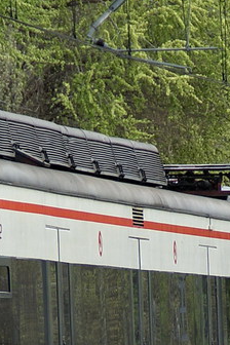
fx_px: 7406
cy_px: 318
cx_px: 62
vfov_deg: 2.7
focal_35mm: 773
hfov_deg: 1.8
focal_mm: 135
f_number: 6.3
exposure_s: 1/250
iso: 100
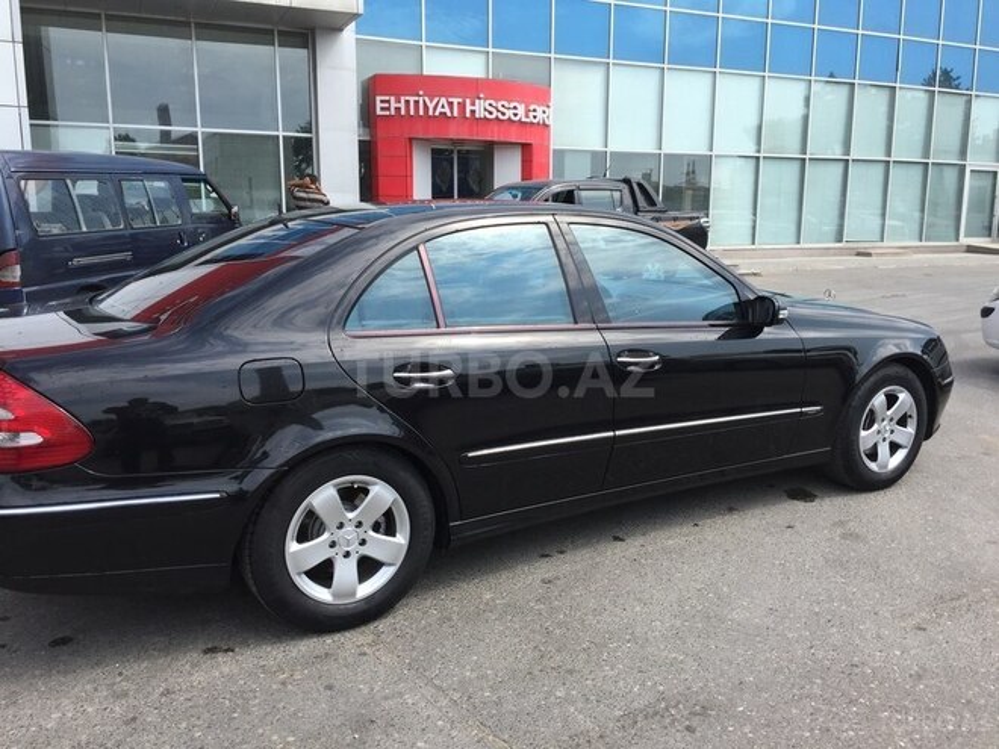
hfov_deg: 61.7
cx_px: 500
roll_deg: -0.5
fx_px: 837
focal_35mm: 29
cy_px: 374
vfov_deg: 48.2
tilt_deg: -10.3
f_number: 2.2
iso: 32
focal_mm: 4.15
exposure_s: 1/1199
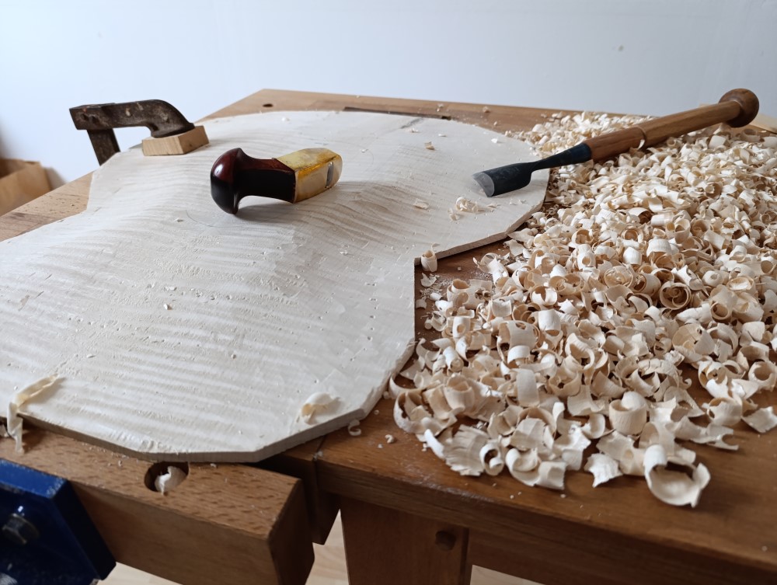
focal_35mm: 23
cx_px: 388
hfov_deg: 73.8
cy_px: 292
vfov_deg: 59.0
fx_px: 517
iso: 640
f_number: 1.6
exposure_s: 1/50
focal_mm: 6.14
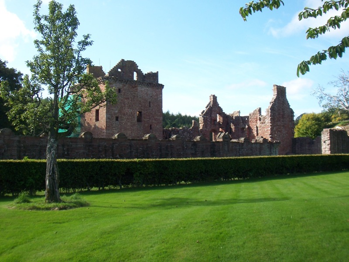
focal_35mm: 39
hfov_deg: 47.9
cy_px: 131
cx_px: 174
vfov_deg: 36.8
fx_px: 393
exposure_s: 1/250
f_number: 3.9
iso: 64
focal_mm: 6.4
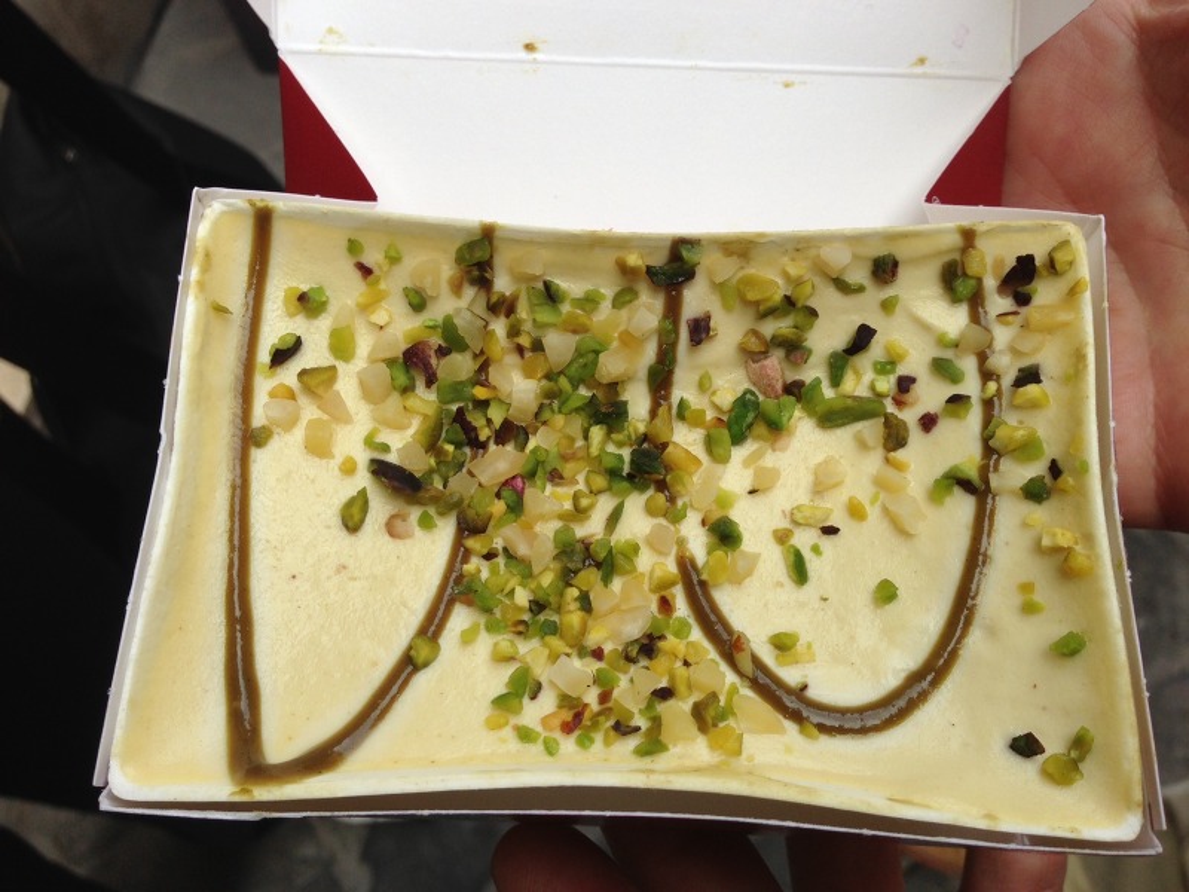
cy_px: 446
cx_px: 594
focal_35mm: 33
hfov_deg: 55.4
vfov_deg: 42.9
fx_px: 1133
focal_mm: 4.13
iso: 50
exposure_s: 1/162
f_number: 2.4
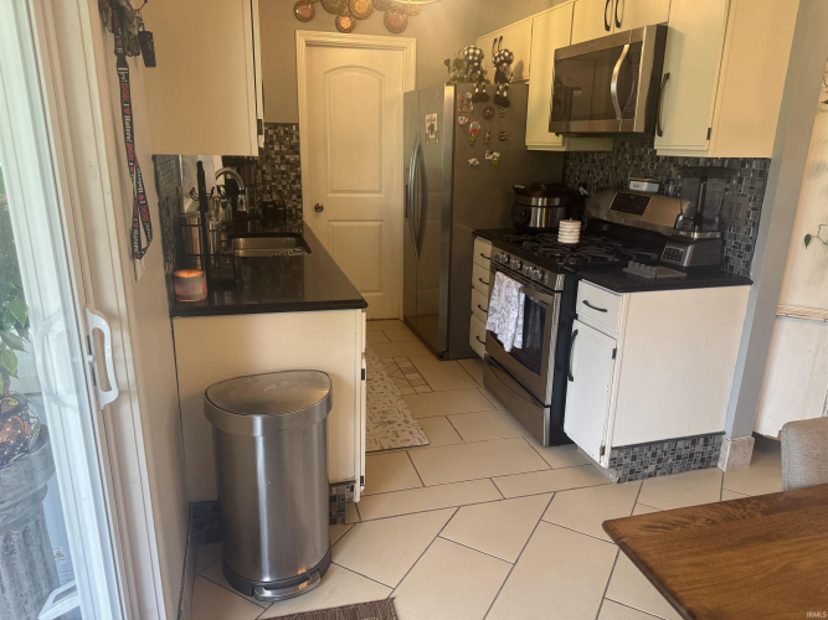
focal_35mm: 24
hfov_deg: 71.6
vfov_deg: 56.8
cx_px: 414
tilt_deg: -17.2
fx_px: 574
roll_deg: -1.1
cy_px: 310
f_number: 1.78
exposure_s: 1/120
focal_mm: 6.76
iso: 200
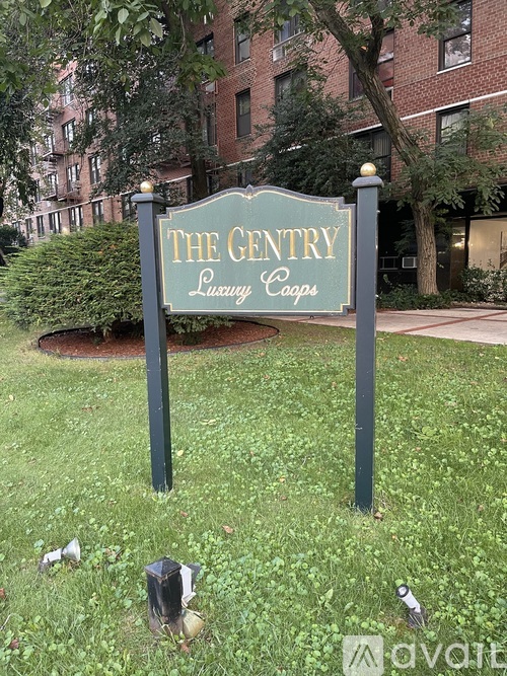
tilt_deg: -8.6
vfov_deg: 67.3
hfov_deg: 53.0
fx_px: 508
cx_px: 254
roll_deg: +1.8
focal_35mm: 26
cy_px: 338
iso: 200
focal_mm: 5.1
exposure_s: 1/60
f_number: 1.6
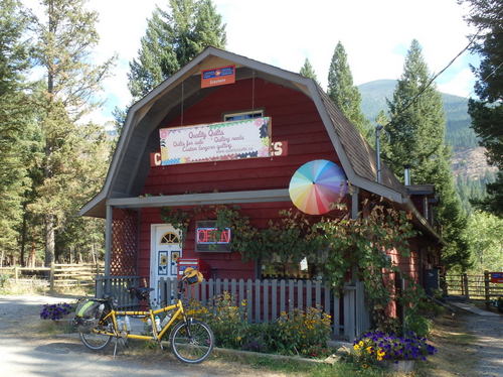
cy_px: 188
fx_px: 436
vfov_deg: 46.7
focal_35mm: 30
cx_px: 252
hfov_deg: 60.0
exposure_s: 1/200
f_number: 4.1
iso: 125
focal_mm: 5.4
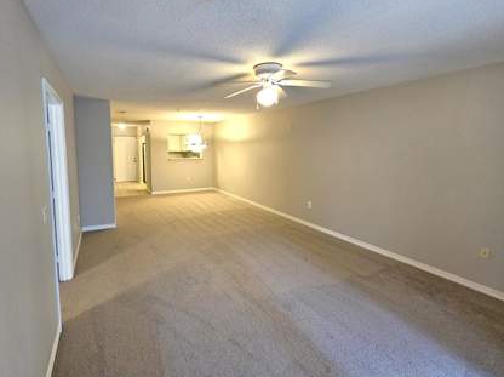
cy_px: 170
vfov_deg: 81.4
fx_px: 218
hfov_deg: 97.5
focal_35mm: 15
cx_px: 214
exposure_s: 1/30
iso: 320
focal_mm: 2.2
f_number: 2.2
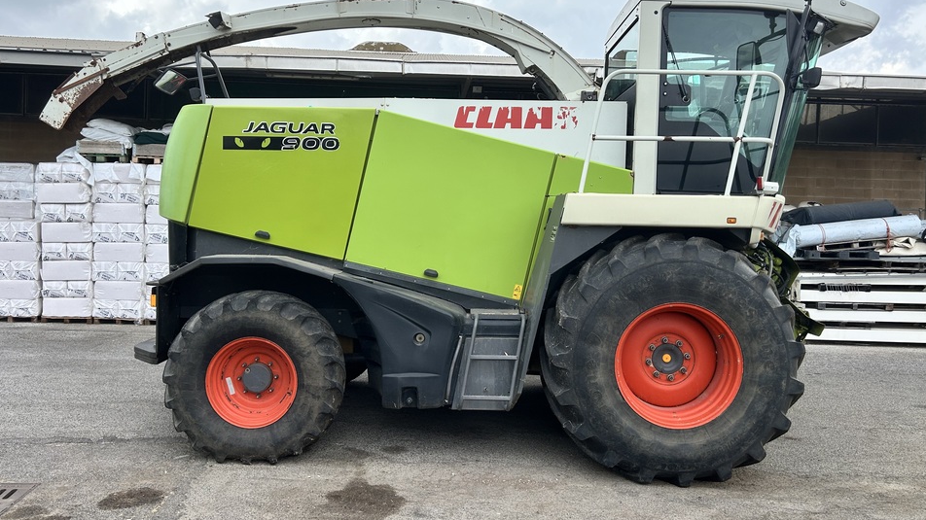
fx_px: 736
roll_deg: -1.5
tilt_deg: -1.0
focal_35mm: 30
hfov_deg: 64.3
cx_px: 444
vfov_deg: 38.9
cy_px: 231
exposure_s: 1/1395
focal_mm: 5.7
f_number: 1.5
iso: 50
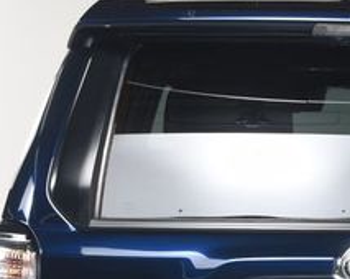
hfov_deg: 17.1
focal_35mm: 110
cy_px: 322
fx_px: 1138
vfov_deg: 13.6
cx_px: 340
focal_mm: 26
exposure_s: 1/160
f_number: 7.1
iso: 100
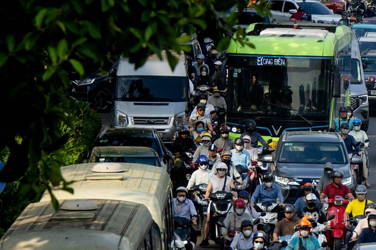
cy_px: -21
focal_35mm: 419
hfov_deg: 4.9
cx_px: 571
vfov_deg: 3.3
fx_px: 4375
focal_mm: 82
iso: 100
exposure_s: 1/1000
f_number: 2.8
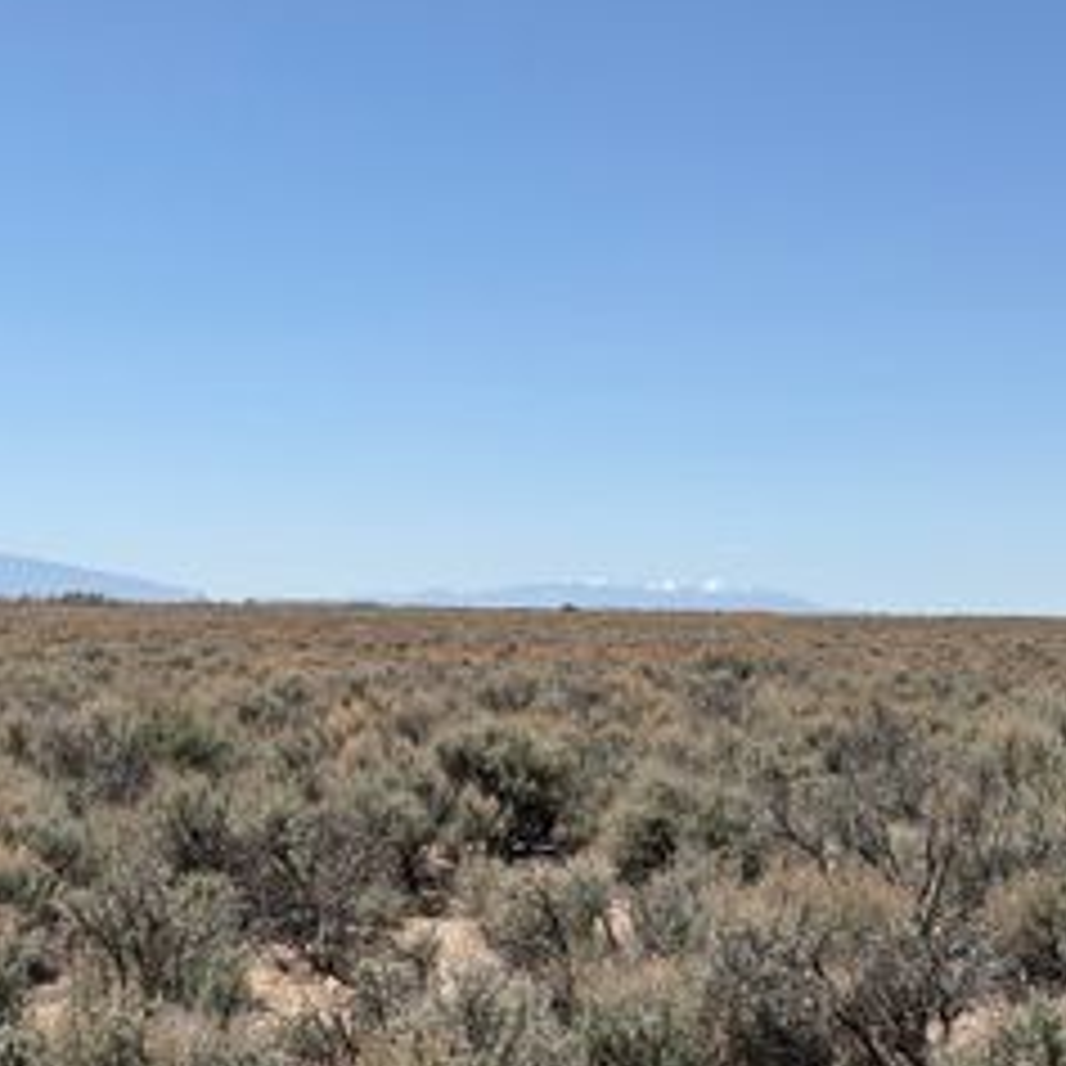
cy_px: 677
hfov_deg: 22.5
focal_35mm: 77
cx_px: 533
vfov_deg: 22.4
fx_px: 2683
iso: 64
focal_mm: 6.76
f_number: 1.78
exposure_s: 1/5587
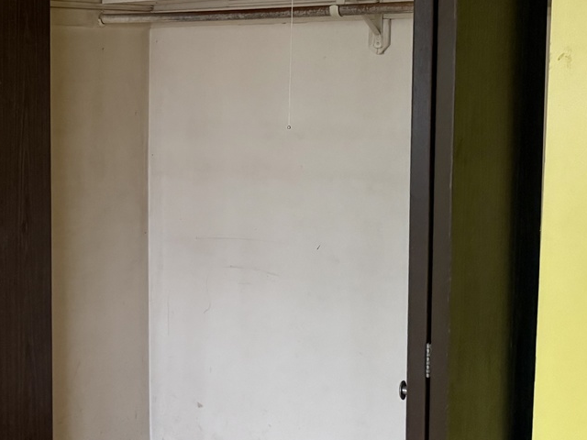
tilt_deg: -4.3
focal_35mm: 54
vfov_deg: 26.8
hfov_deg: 33.0
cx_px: 17
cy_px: 135
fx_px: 916
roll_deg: +0.8
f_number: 1.78
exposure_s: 1/60
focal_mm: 6.76
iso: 800
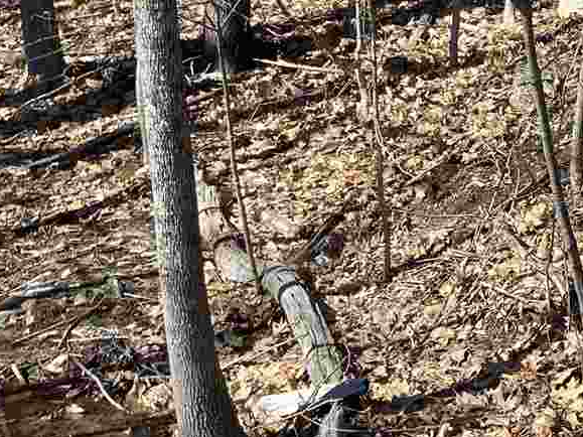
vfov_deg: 16.0
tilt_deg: -8.8
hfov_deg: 19.7
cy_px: 105
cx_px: 746
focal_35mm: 92
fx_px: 1549
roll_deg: -0.6
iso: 32
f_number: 1.8
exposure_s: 1/1063
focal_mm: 4.25
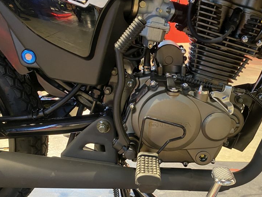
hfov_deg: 48.2
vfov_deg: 37.2
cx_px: 172
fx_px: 288
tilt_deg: -24.8
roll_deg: +0.0
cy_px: 135
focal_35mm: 38
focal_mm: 4.25
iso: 400
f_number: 1.8
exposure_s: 1/33
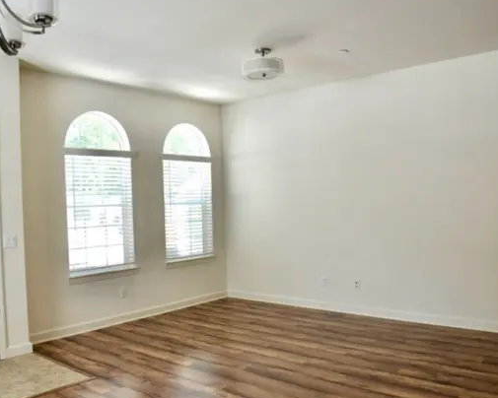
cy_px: 223
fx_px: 442
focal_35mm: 30
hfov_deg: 58.5
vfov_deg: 48.4
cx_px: 212
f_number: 4
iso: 400
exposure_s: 1/60
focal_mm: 14
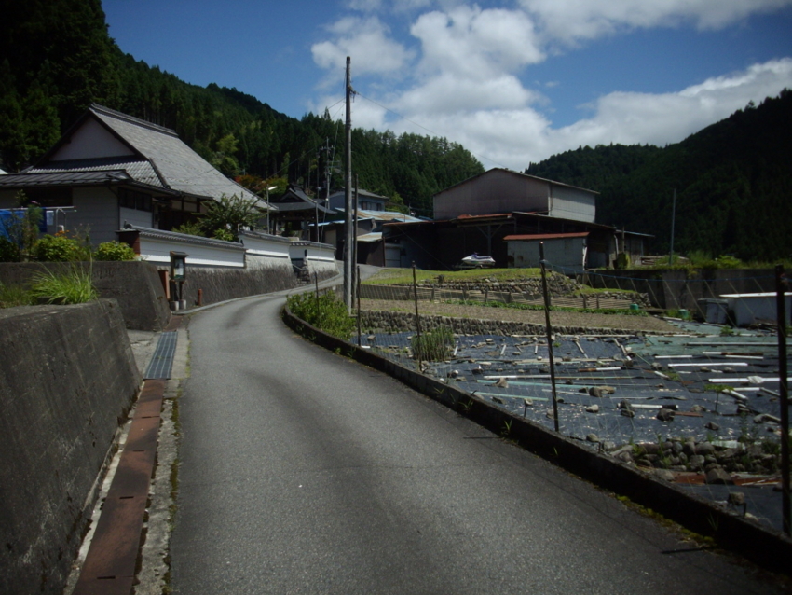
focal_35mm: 37
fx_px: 847
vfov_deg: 38.7
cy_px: 298
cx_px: 396
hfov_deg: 50.1
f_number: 5.6
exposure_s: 1/500
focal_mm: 6.2
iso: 80
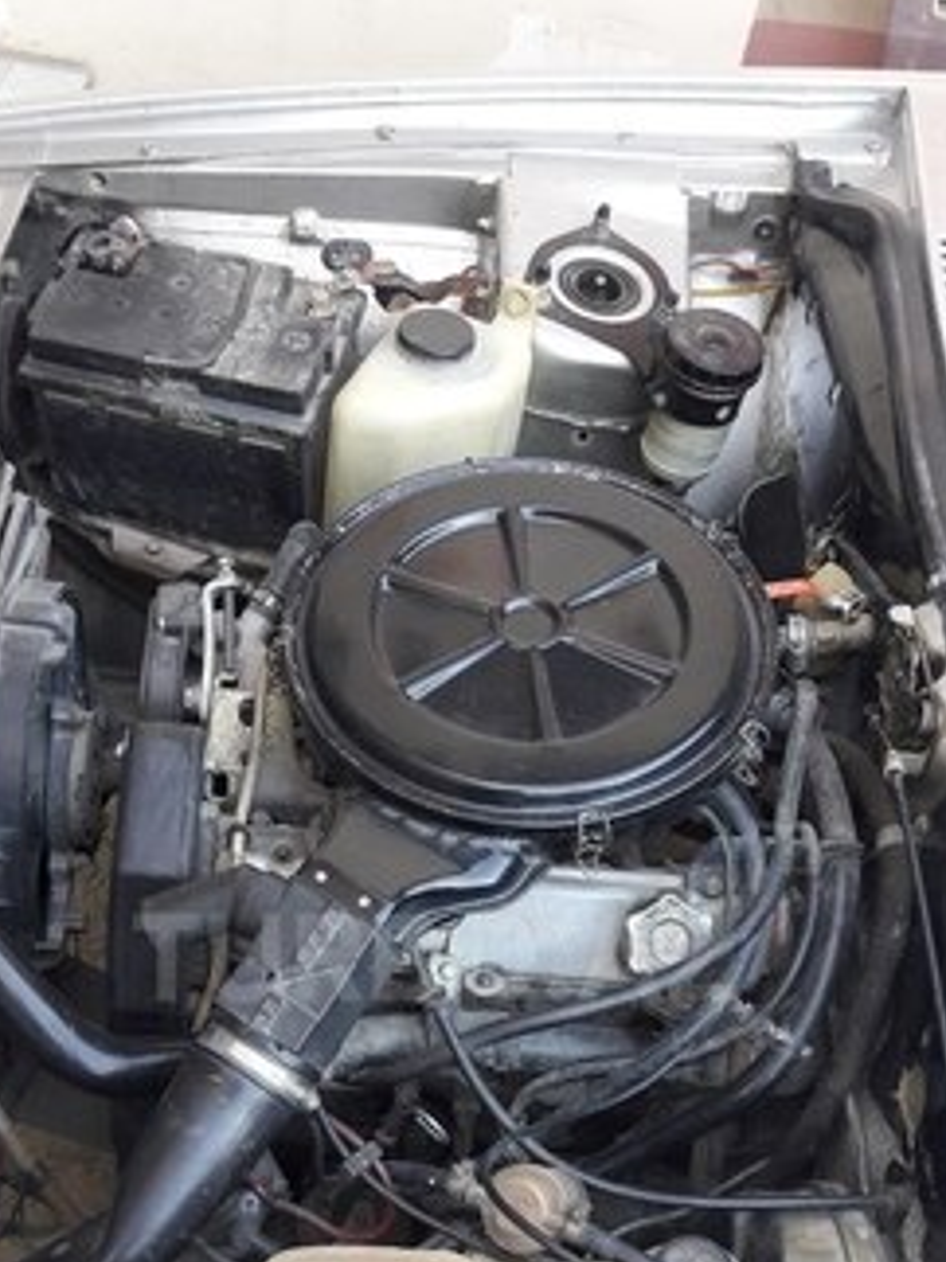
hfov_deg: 33.6
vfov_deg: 42.4
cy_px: 957
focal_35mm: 43
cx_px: 434
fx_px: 1568
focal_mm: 3.7
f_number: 1.9
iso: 80
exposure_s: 1/33
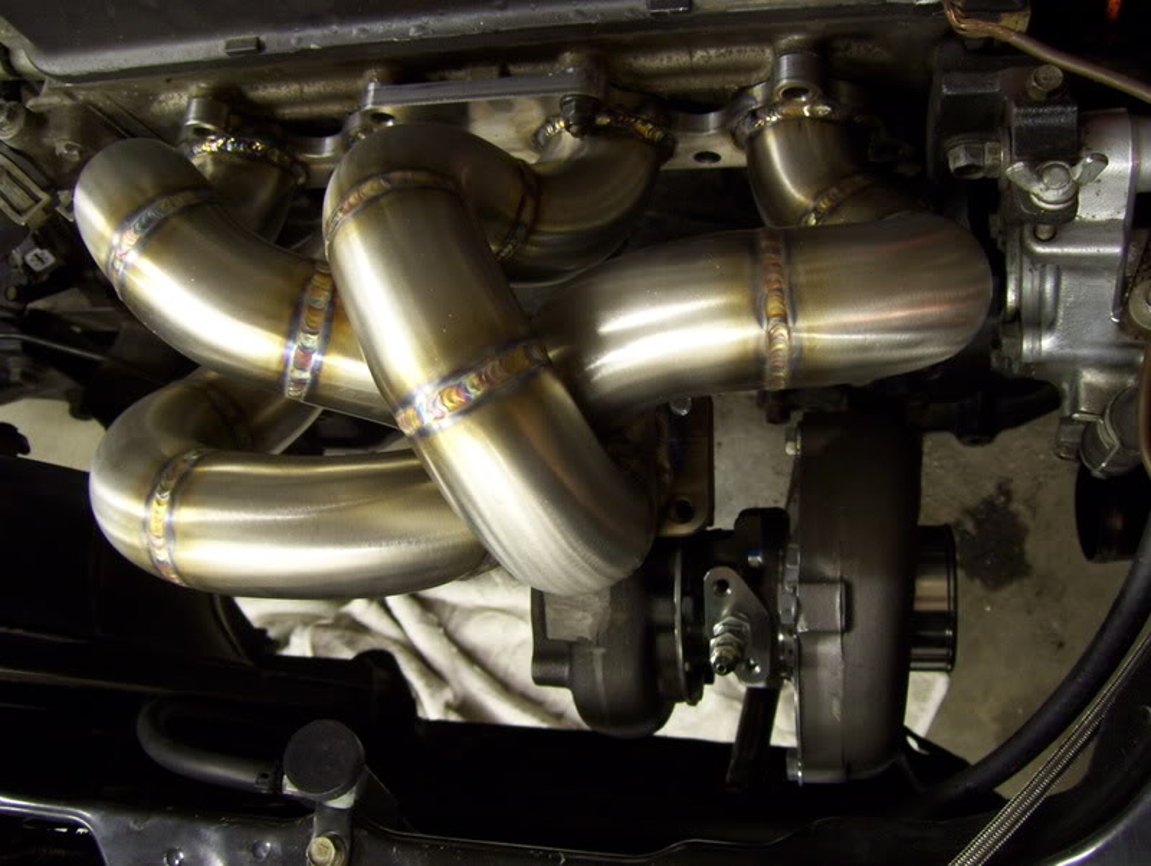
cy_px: 433
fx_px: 1198
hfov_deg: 51.3
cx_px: 576
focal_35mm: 36
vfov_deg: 39.7
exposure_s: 1/8
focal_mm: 6
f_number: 2.7
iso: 160
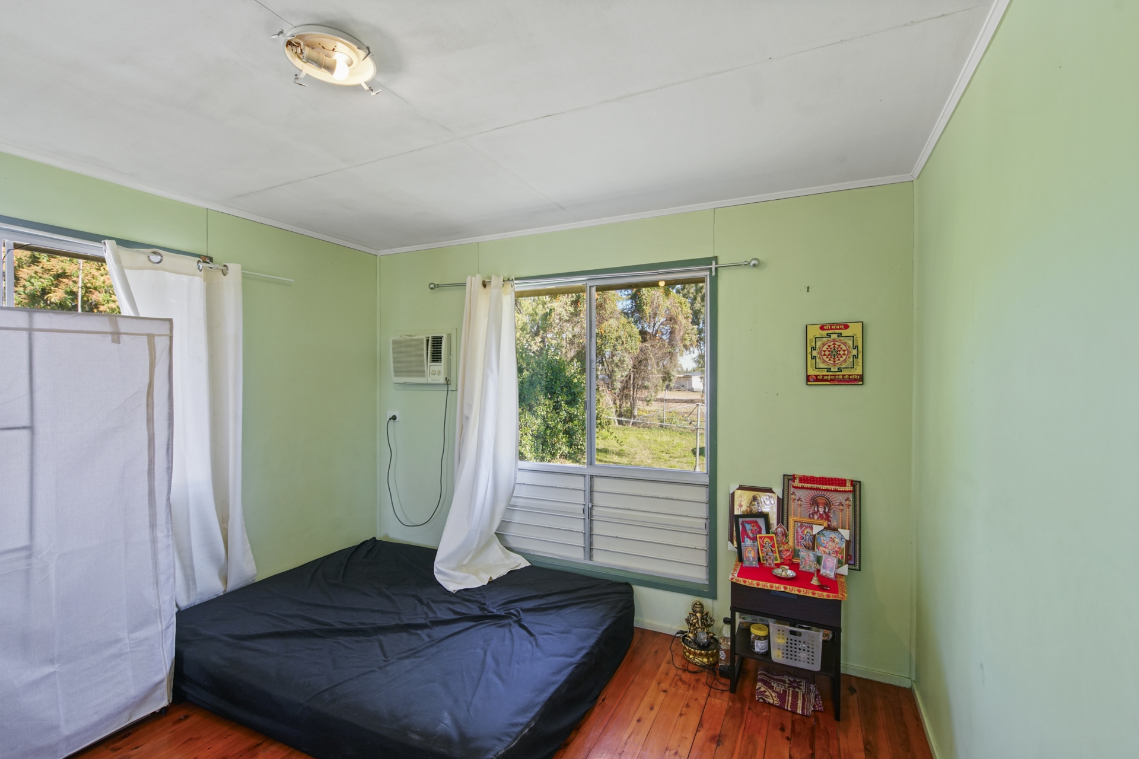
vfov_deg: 77.3
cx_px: 570
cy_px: 380
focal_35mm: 15
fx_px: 475
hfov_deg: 100.4
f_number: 8
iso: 800
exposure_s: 1/13
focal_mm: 15
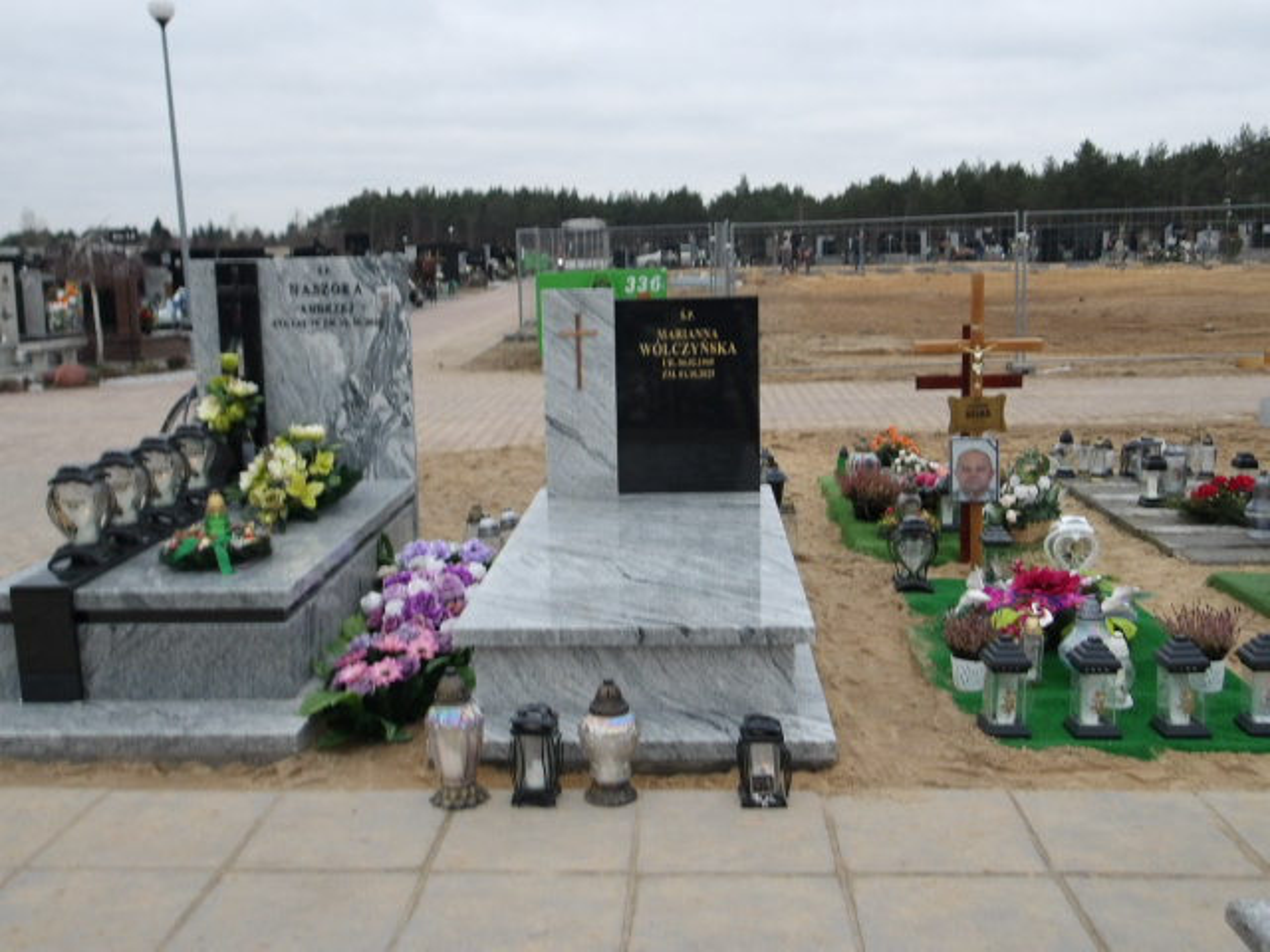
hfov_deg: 54.0
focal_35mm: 34
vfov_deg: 41.8
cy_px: 476
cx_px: 635
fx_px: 1247
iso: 449
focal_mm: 6.1
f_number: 11.6
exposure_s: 1/60
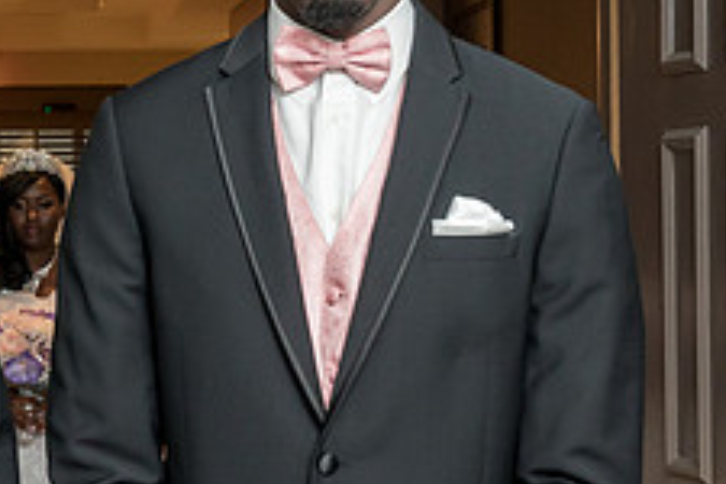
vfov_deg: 9.3
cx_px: 130
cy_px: 205
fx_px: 2984
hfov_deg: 13.8
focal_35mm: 148
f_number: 7.1
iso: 2000
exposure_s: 1/200
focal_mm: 48
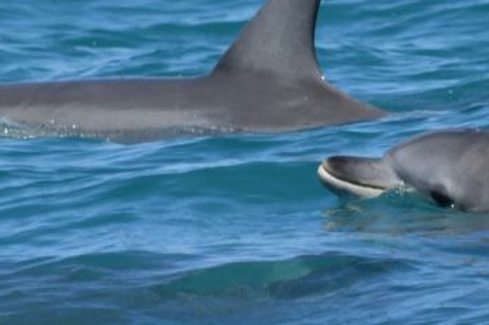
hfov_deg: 1.5
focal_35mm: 1348
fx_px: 18301
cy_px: 136
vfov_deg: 1.0
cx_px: 446
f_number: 6.3
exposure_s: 1/8000
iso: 1100
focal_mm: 600
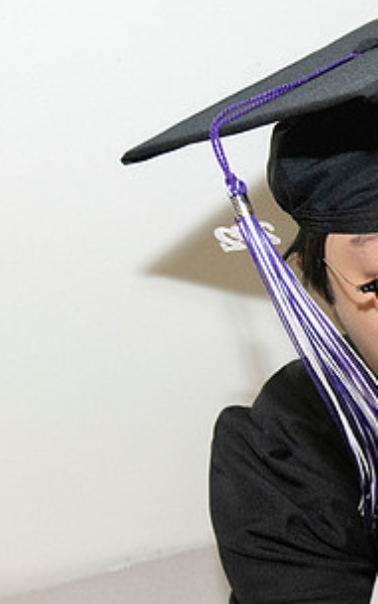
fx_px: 1121
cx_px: 567
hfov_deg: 17.3
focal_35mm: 68
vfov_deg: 30.2
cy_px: 293
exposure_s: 1/200
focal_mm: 35
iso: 6400
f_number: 8
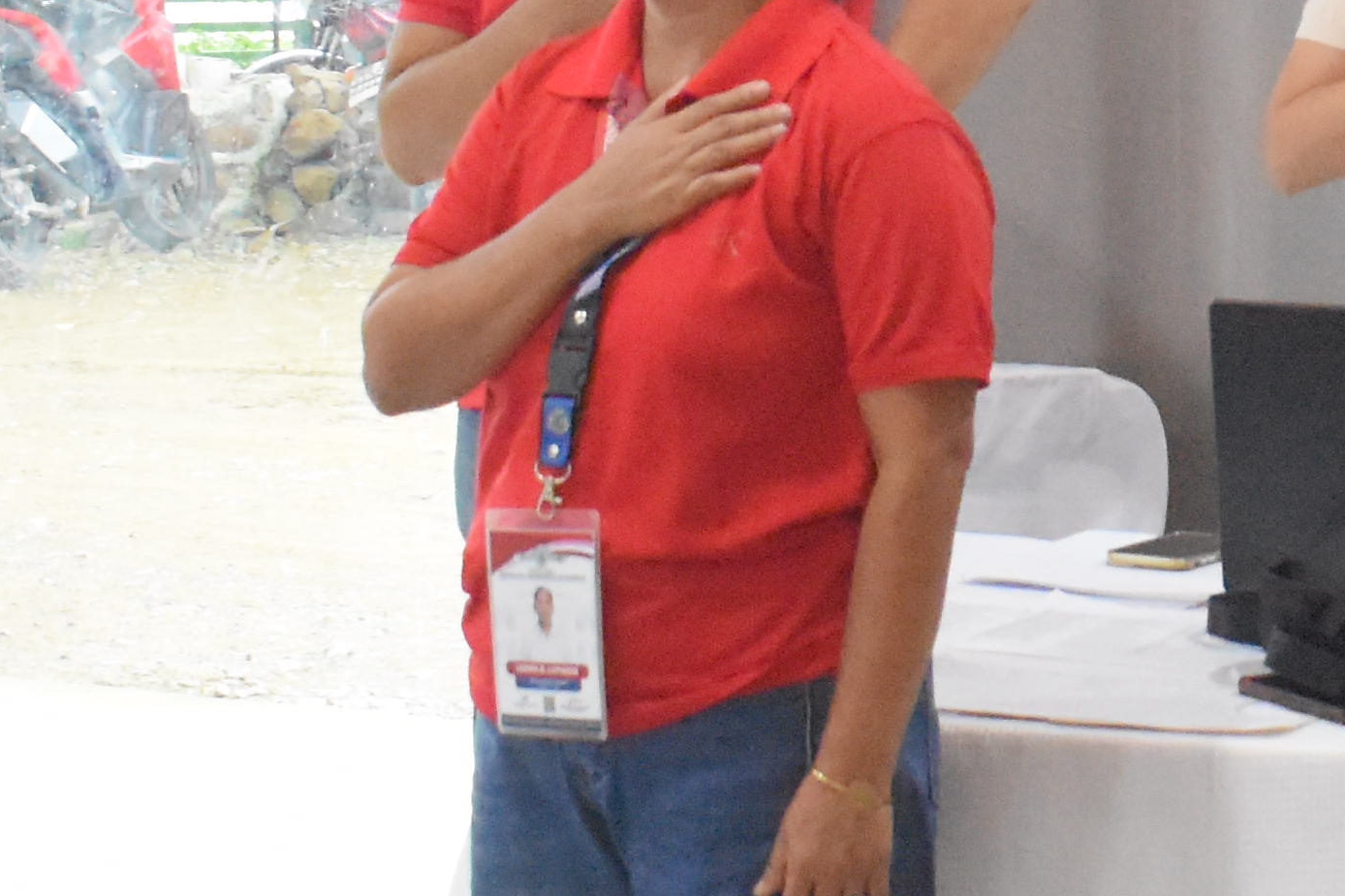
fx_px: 5086
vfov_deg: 10.0
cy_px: 146
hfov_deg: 14.1
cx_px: 2019
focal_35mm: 136
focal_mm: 21
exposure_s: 1/125
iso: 5600
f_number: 3.8
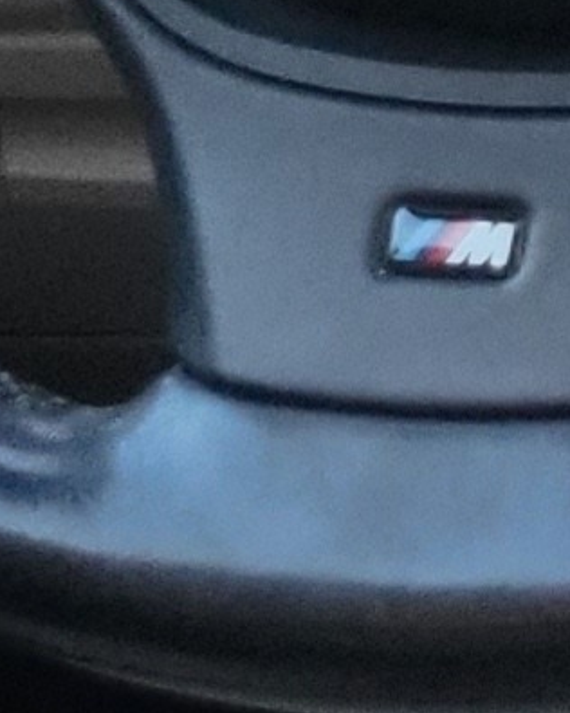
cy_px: -117
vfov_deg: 7.5
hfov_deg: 4.7
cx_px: 3175
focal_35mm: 257
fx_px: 5419
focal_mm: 5.4
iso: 250
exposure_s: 1/100
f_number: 1.8
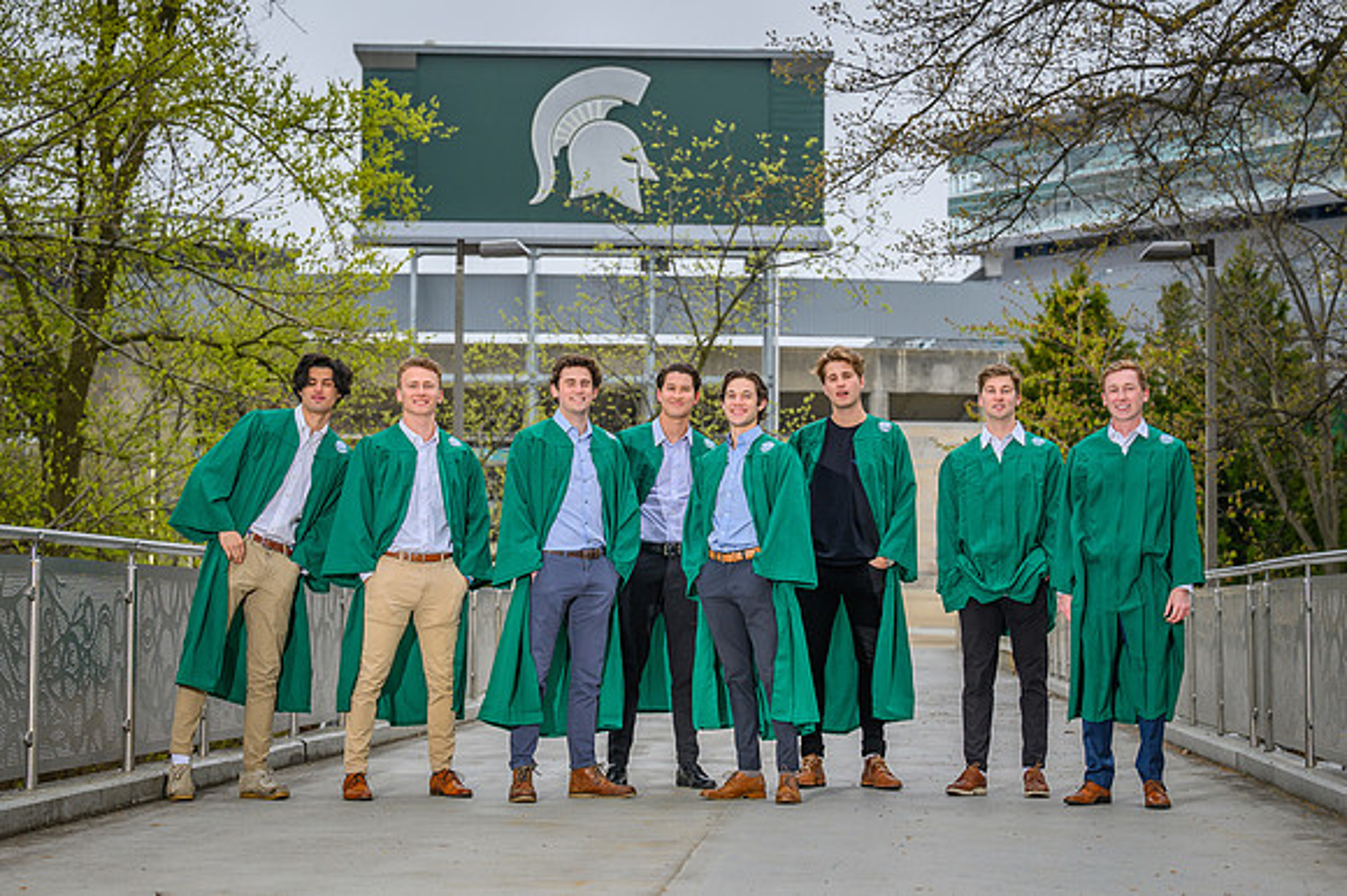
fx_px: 3148
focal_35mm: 84
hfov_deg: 24.1
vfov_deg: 16.2
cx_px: 713
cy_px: 426
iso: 100
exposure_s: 1/200
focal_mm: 70
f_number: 4
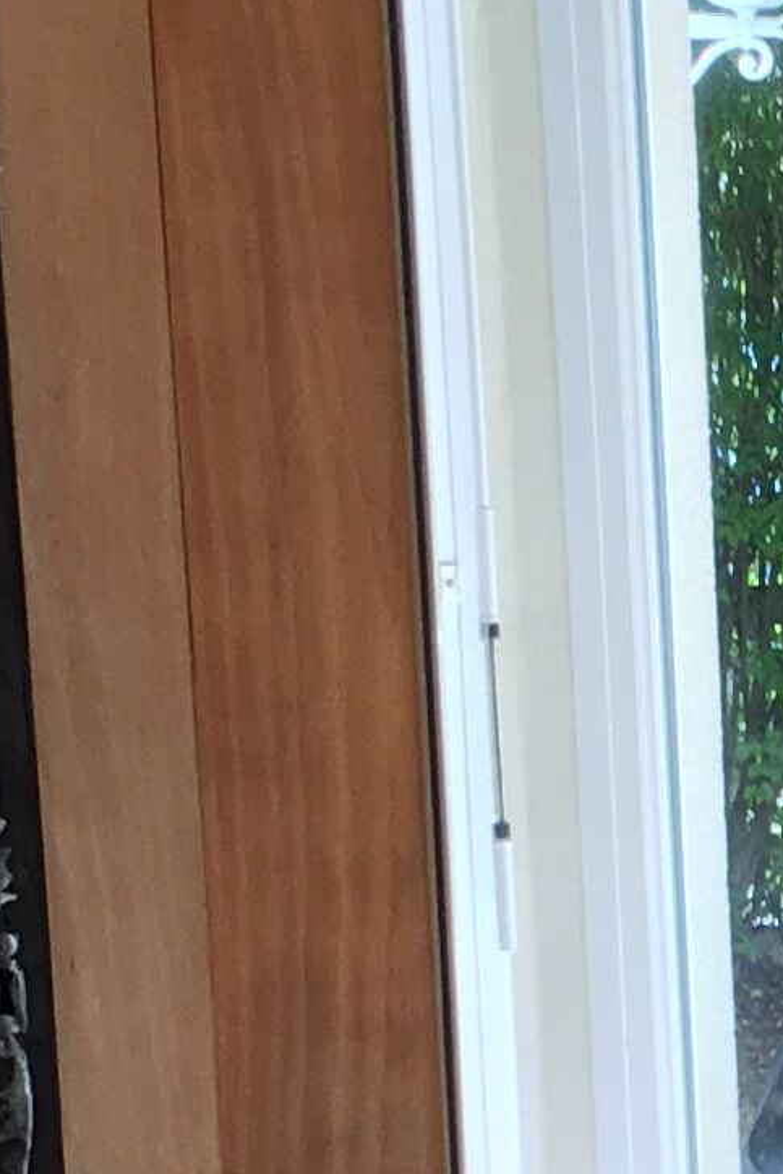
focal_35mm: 168
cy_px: 1318
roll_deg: +0.4
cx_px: 1632
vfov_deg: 12.0
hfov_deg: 7.8
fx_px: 5478
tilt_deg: -10.2
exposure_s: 1/100
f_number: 2.2
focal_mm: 4.15
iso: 32
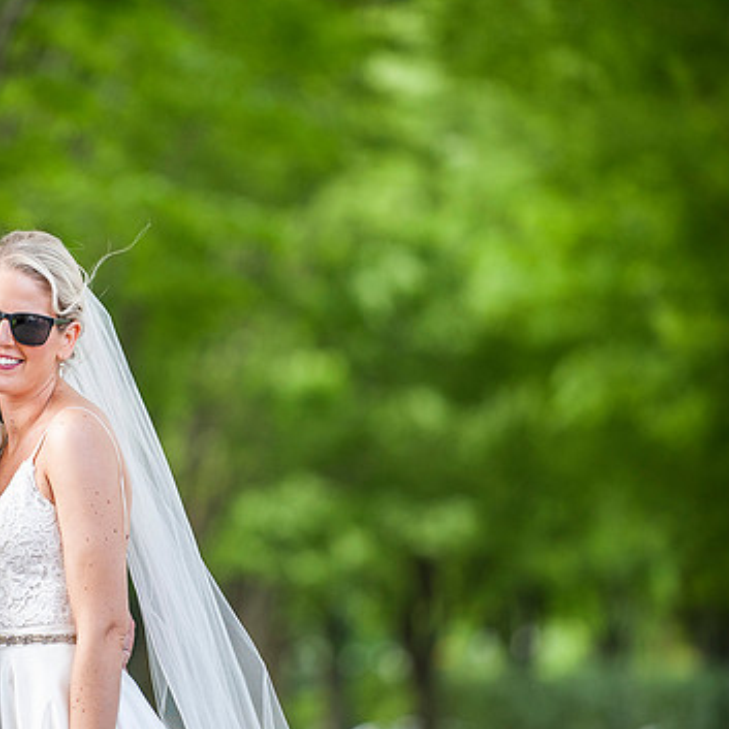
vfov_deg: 7.0
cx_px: 153
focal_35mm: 251
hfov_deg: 7.0
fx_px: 5980
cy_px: 384
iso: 640
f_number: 2.8
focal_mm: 180
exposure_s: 1/640
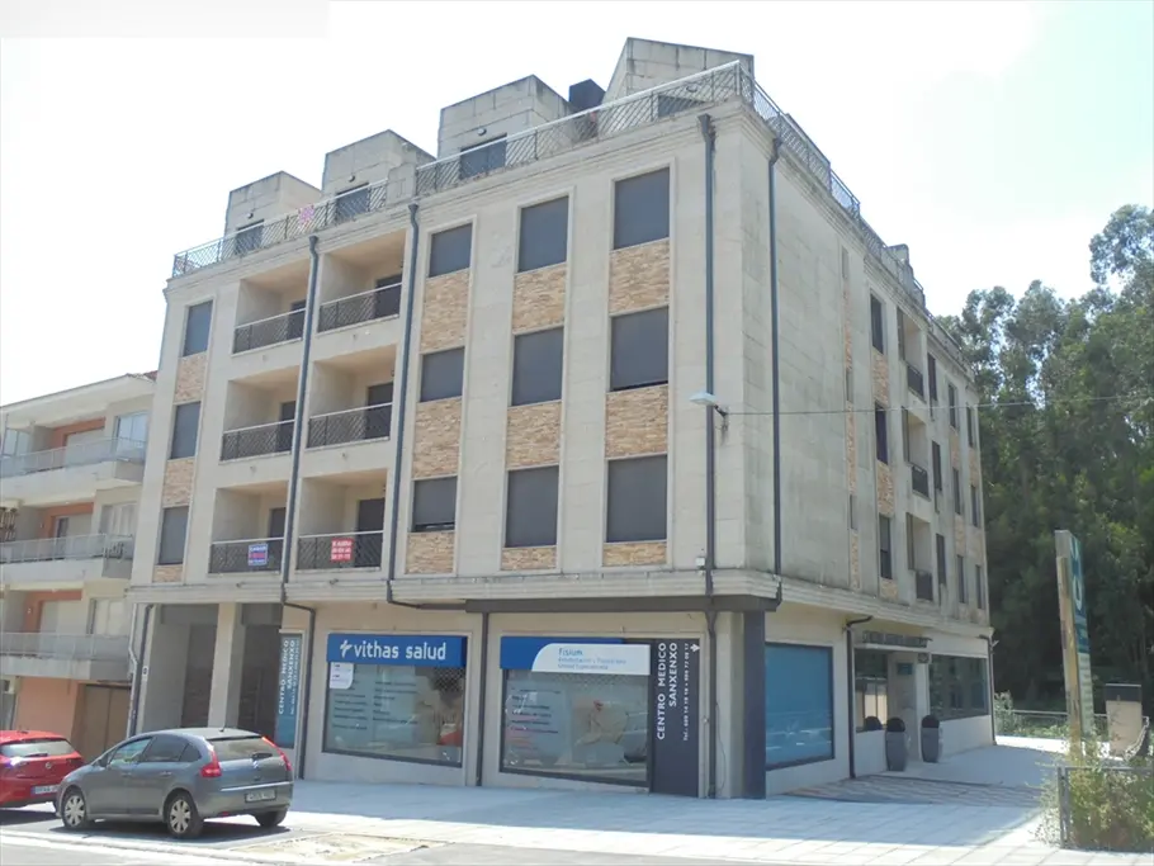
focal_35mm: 29
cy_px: 433
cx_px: 577
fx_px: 967
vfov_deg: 48.2
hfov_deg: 61.6
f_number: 11.8
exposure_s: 1/400
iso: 100
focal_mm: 5.3
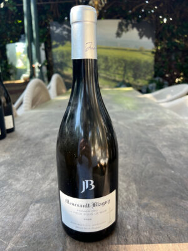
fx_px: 188
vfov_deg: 67.3
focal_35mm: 26
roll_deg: +1.8
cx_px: 94
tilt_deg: -14.4
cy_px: 126
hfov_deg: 53.1
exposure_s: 1/121
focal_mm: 5.7
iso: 40
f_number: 1.5
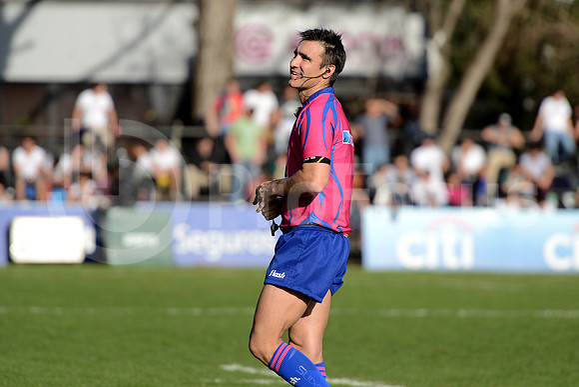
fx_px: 4343
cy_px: 194
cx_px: 290
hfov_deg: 7.6
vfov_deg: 5.1
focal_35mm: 270
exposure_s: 1/2000
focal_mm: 270
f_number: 4
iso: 500
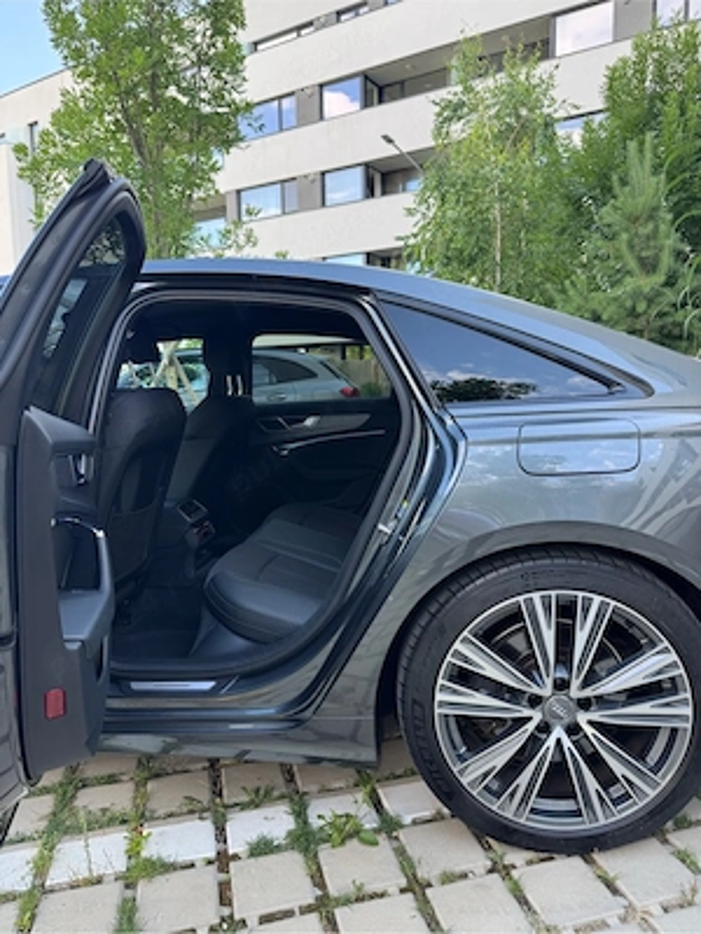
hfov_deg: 56.8
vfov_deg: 71.6
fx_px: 648
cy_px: 467
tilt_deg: -6.2
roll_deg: +0.7
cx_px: 350
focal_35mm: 24
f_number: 1.78
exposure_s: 1/121
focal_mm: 6.76
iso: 50
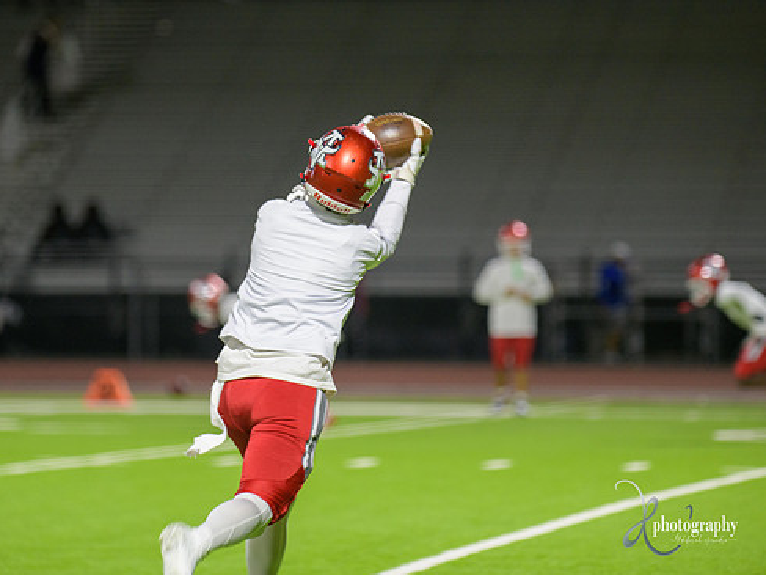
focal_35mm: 240
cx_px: 328
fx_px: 5311
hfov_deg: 8.2
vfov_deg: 6.2
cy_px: 291
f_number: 2.8
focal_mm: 210
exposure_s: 1/250
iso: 1250
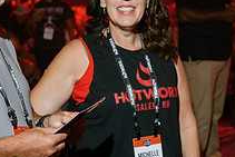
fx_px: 627
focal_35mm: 96
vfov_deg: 14.3
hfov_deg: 21.1
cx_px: 170
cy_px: 84
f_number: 4
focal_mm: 35
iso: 1250
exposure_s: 1/160
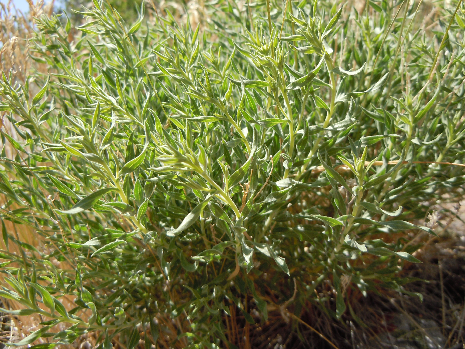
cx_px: 232
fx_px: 403
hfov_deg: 60.0
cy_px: 174
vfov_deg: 46.8
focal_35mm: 30
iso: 100
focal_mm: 5.4
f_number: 3.5
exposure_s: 1/500
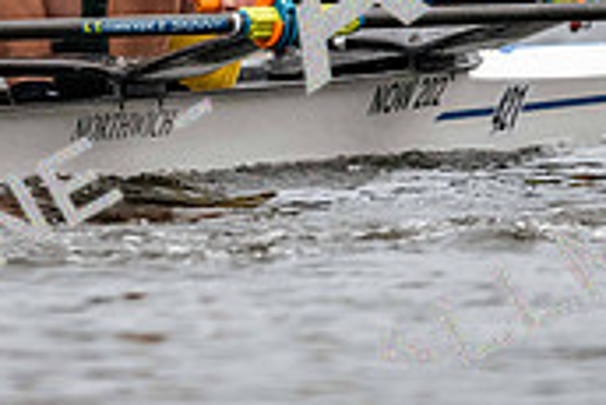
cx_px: -14
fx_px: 22760
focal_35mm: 1351
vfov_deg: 1.0
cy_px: -241
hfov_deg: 1.5
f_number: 4.5
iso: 3200
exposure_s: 1/2000
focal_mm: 400
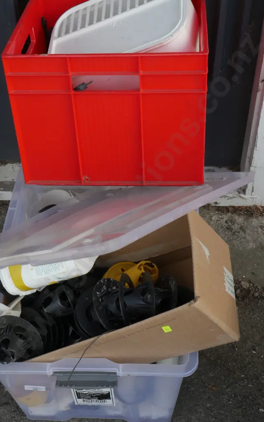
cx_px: 127
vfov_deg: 37.5
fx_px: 622
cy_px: 211
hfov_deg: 24.0
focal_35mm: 54
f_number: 10
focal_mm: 25
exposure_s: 1/60
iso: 400
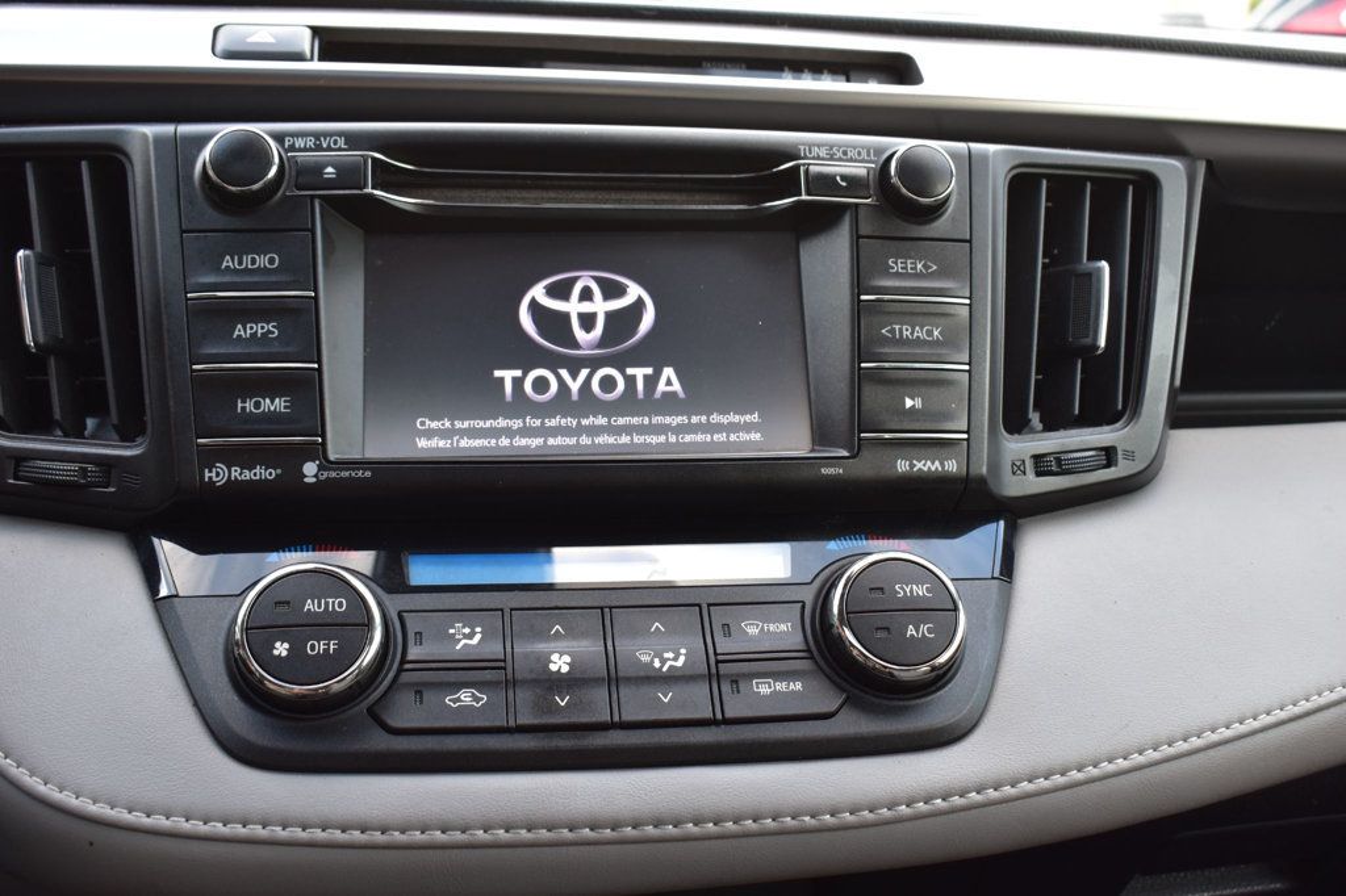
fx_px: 1514
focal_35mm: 40
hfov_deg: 47.9
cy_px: 448
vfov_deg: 33.0
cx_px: 673
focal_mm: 27
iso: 400
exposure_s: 1/30
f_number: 7.1
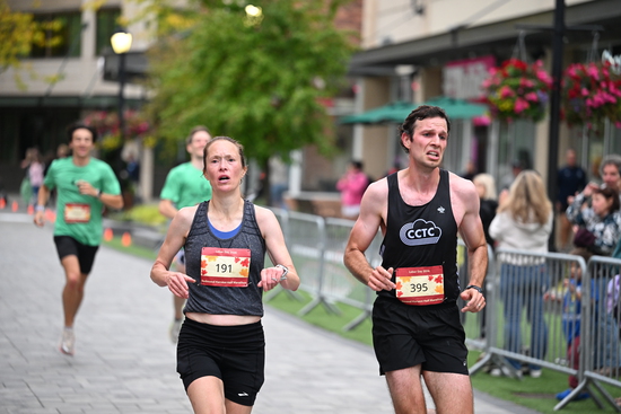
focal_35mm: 125
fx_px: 2157
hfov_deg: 16.4
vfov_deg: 11.0
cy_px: 207
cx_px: 310
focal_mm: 125
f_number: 2.8
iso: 1600
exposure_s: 1/1250
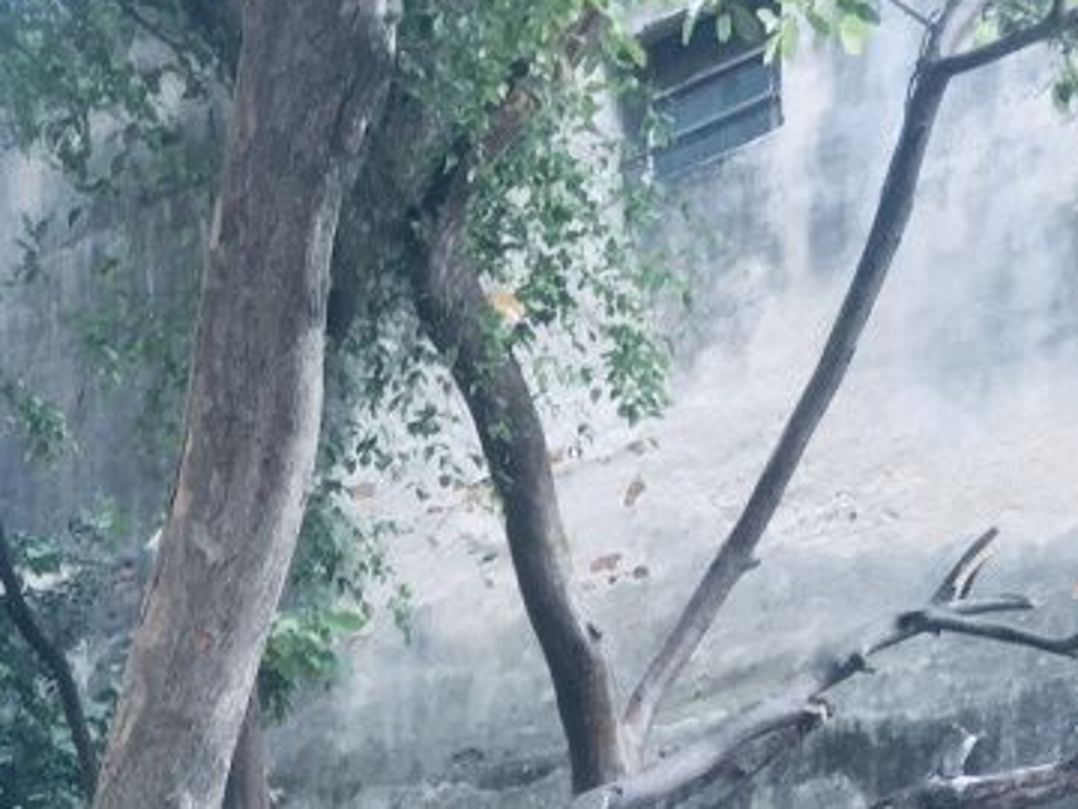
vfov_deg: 13.1
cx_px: 114
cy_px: 1396
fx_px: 3208
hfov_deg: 18.8
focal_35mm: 103
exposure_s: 1/120
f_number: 2.2
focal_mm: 4.15
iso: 40
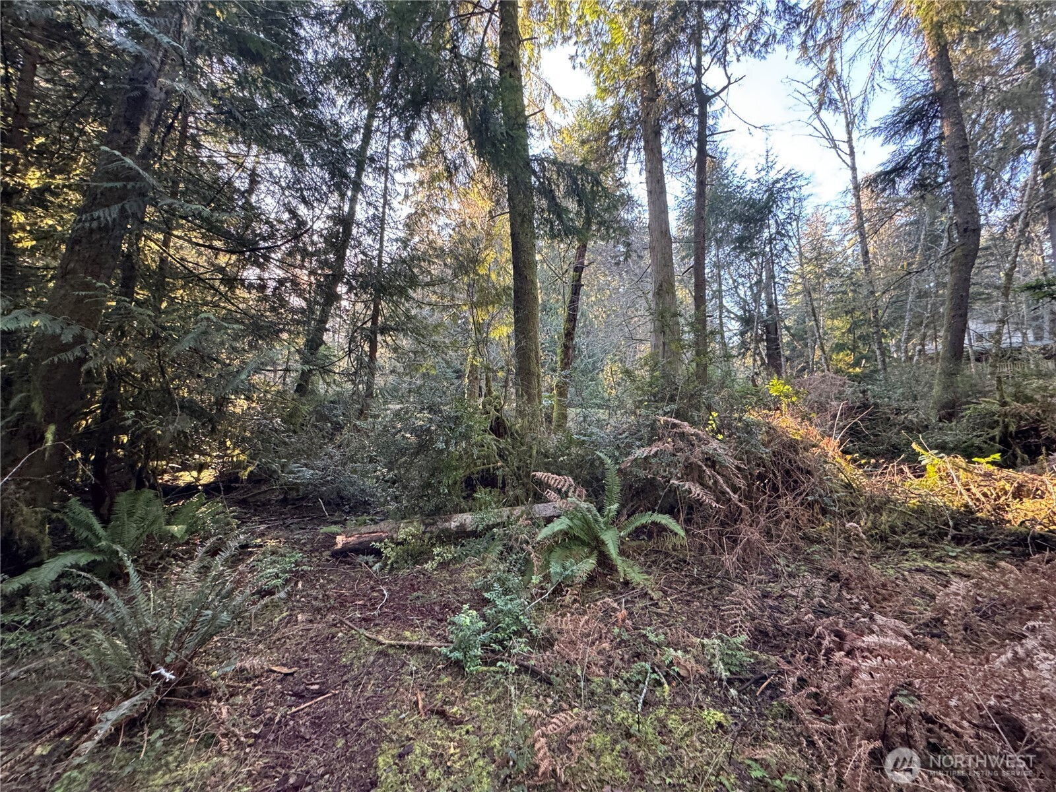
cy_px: 396
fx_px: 427
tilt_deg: +7.0
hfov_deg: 102.1
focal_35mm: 14
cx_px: 528
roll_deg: -1.0
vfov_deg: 85.7
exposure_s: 1/91
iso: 320
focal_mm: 2.22
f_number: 2.2
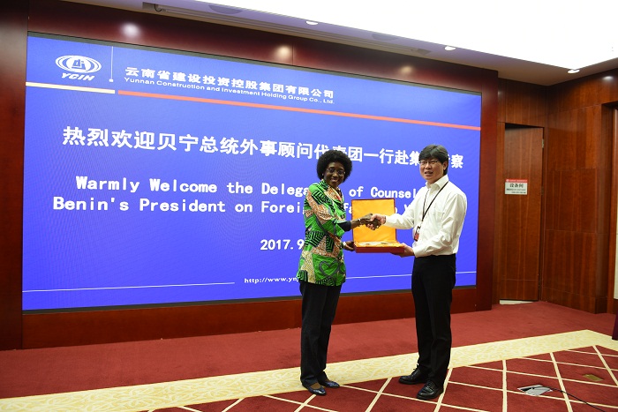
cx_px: 309
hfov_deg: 69.4
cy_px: 206
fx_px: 446
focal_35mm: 26
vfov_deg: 49.6
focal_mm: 26
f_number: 3.5
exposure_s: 1/25
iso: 110
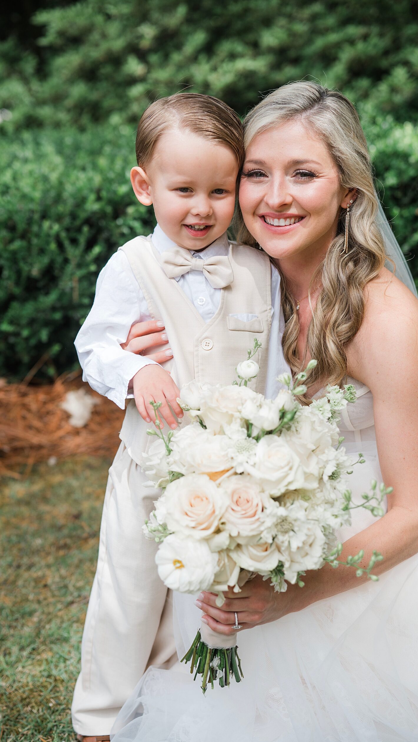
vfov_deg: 39.2
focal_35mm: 53
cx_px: 222
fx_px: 1044
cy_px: 375
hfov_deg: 22.6
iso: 125
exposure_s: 1/800
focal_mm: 50
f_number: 2.8
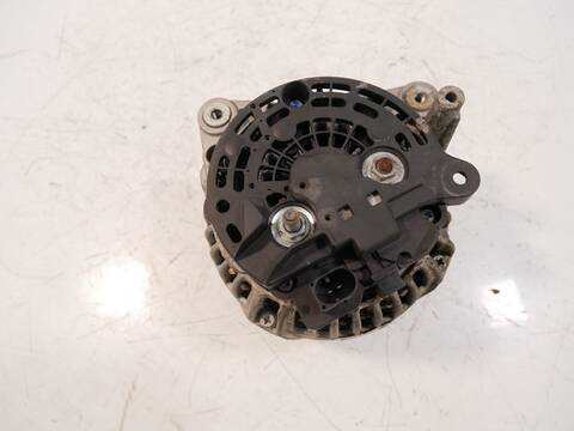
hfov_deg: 67.3
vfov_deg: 53.1
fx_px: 431
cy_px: 216
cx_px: 287
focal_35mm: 26
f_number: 3.5
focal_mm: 13
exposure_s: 1/125
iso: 1250
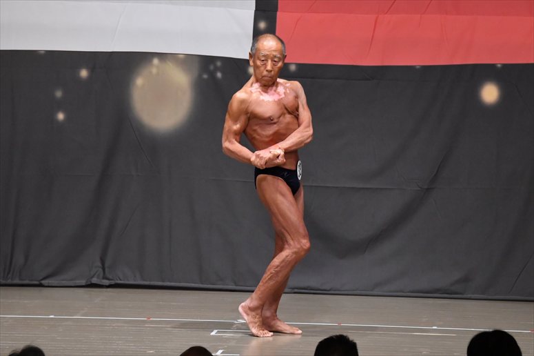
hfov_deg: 8.6
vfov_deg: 5.7
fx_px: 3558
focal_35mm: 240
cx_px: 267
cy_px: 178
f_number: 5.6
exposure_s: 1/400
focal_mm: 160
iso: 6400
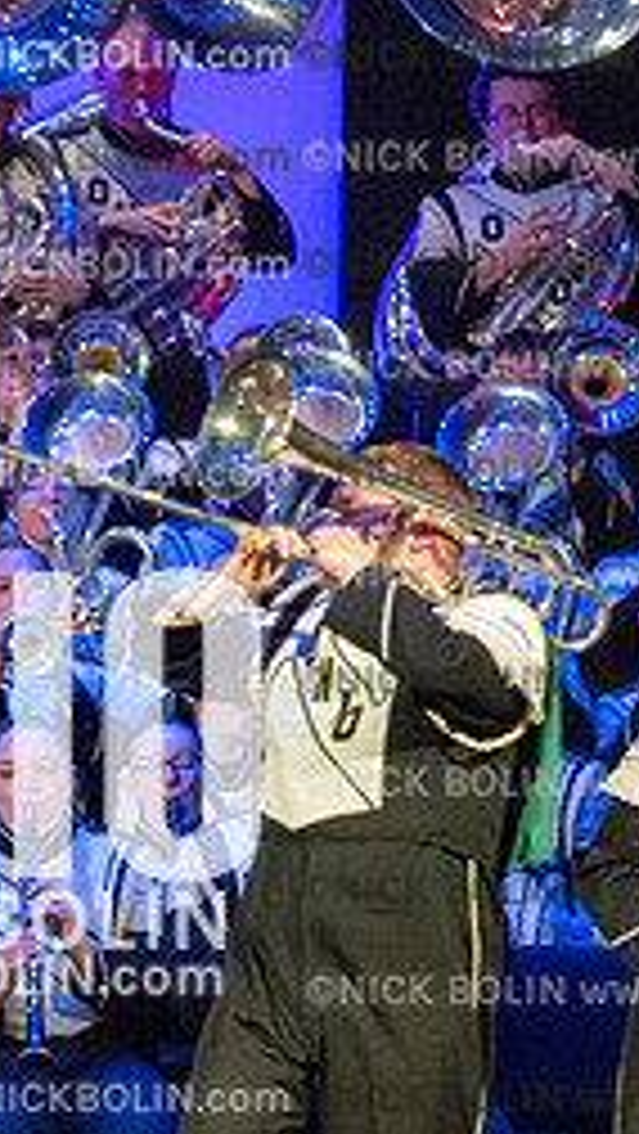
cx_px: -58
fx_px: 17387
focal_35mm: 578
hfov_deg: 2.1
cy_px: 783
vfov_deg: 3.7
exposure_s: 1/320
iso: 8000
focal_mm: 240
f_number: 5.6
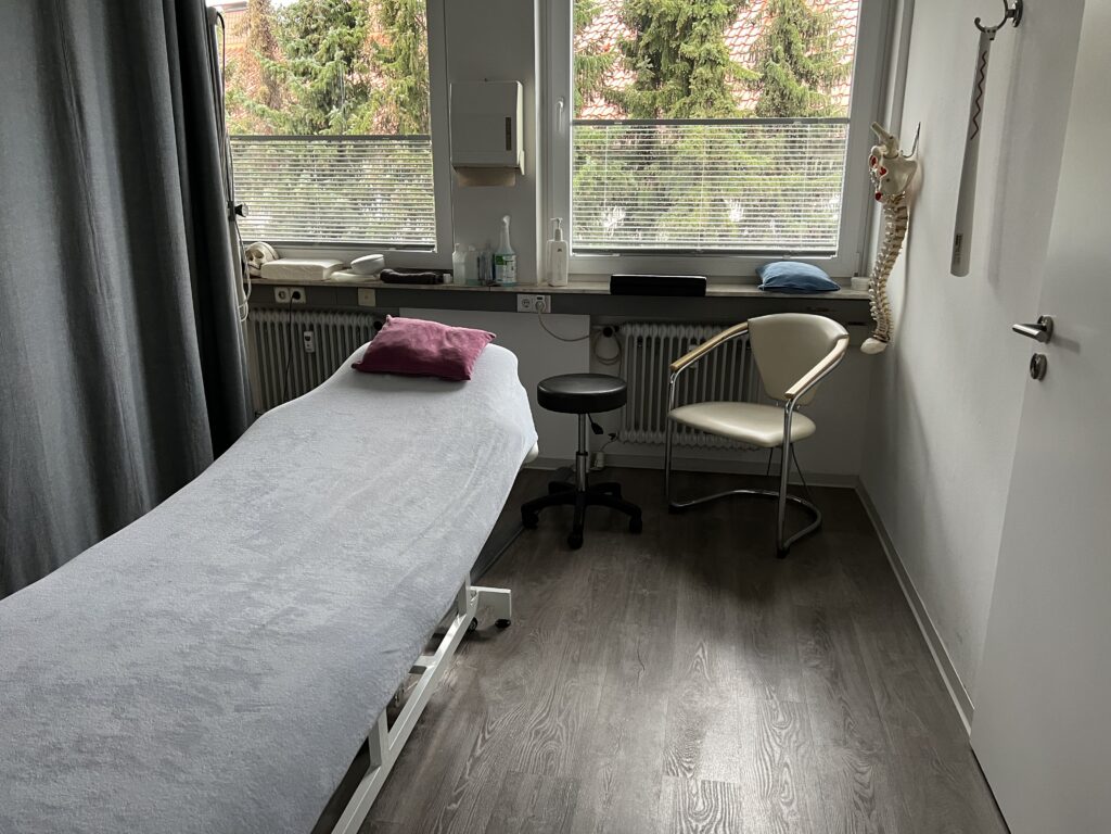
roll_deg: +0.8
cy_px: 417
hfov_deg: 67.3
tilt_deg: -16.7
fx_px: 834
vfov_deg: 53.1
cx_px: 556
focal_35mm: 26
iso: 250
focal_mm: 5.7
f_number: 1.5
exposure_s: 1/60
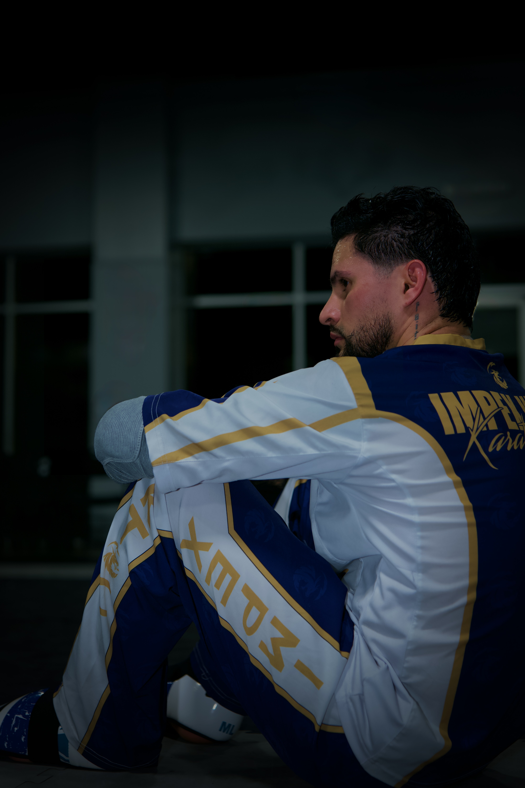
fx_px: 1312
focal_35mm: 60
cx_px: 262
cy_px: 394
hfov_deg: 22.6
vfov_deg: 33.4
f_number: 2.8
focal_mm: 60
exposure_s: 1/100
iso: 800
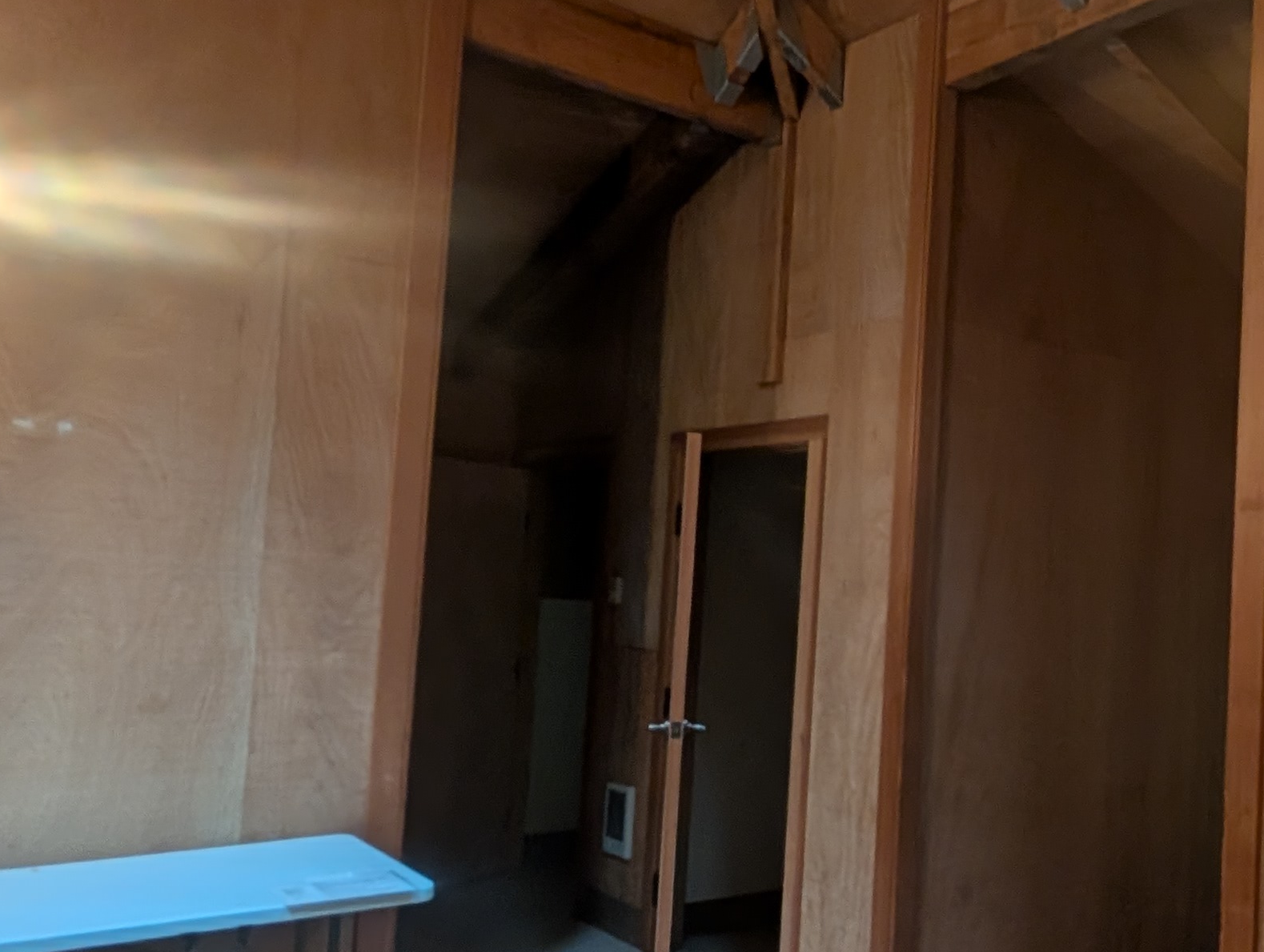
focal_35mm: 31
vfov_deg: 45.5
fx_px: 1134
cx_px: 1075
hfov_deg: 52.9
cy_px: 508
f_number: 1.7
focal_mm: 2.02
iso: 118
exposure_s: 1/30
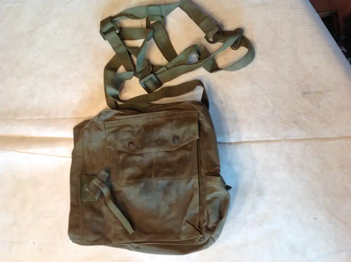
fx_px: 354
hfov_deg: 52.7
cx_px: 176
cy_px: 131
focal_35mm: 35
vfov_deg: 40.6
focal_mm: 4.28
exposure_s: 1/15
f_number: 2.4
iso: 64
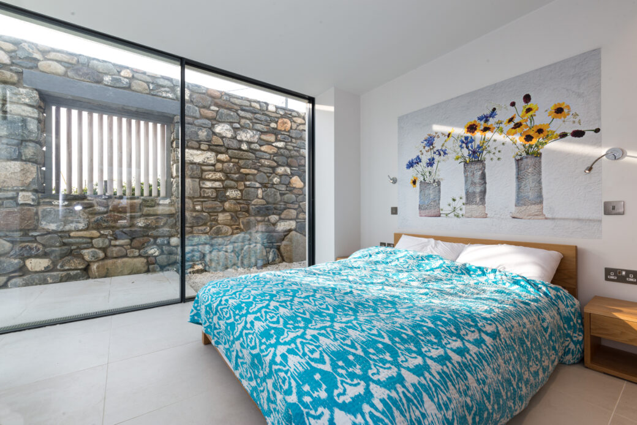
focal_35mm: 15
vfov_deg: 77.4
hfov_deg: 100.4
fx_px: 265
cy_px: 212
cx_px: 318
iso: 100
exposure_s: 1/20
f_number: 13
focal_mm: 15
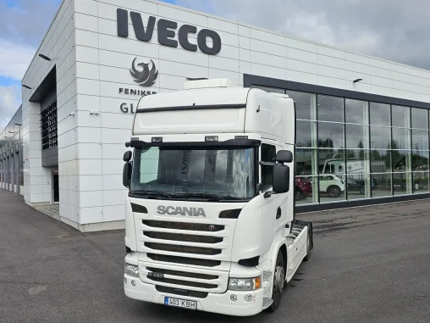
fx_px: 360
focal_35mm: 29
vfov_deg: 48.2
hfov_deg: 61.7
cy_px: 169
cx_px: 220
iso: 10
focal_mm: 6.3
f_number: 1.7
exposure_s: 1/887
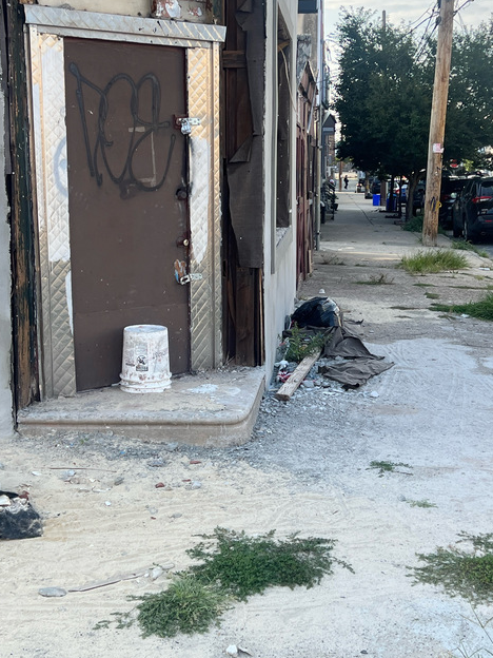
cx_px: 231
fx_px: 949
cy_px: 292
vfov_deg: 38.1
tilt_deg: -10.3
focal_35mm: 50
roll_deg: +2.9
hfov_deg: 29.1
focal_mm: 5.7
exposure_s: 1/873
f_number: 1.5
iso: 50
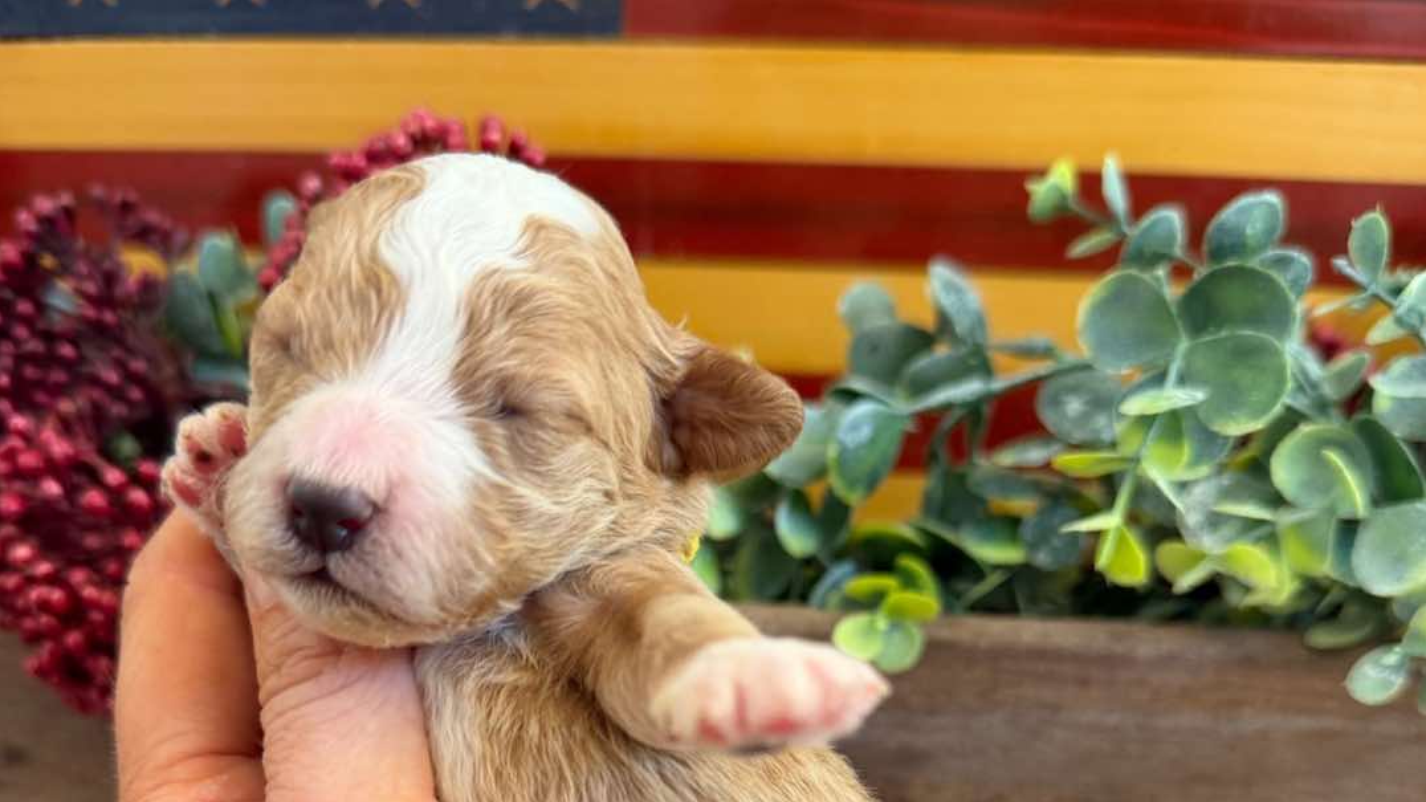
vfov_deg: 31.4
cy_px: 783
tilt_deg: -31.6
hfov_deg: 56.6
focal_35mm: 35
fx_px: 1323
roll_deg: +1.1
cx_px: 713
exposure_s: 1/60
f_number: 1.78
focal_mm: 6.76
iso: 250
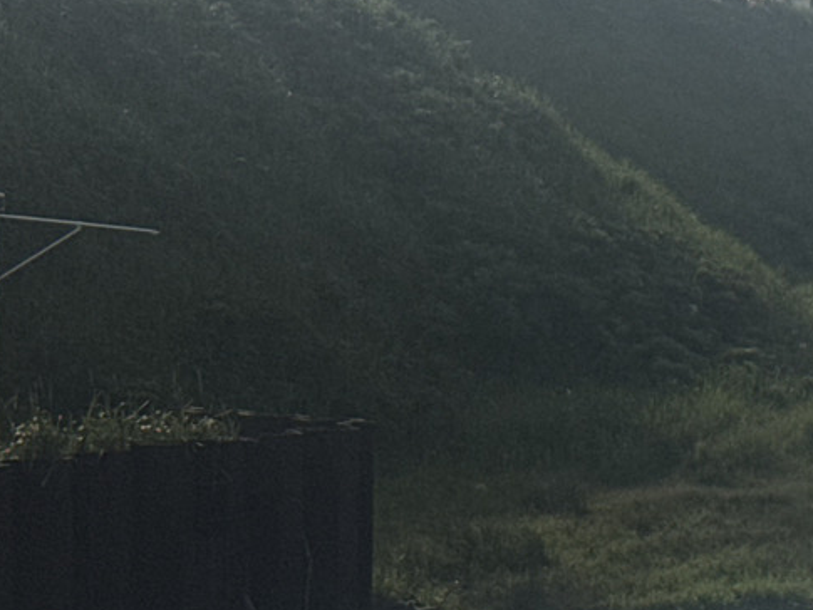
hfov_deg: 9.4
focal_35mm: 198
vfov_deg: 7.5
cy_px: 322
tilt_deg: -2.4
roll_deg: -0.9
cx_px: 1628
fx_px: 4651
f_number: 1.78
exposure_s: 1/11364
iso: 50
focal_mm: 6.76
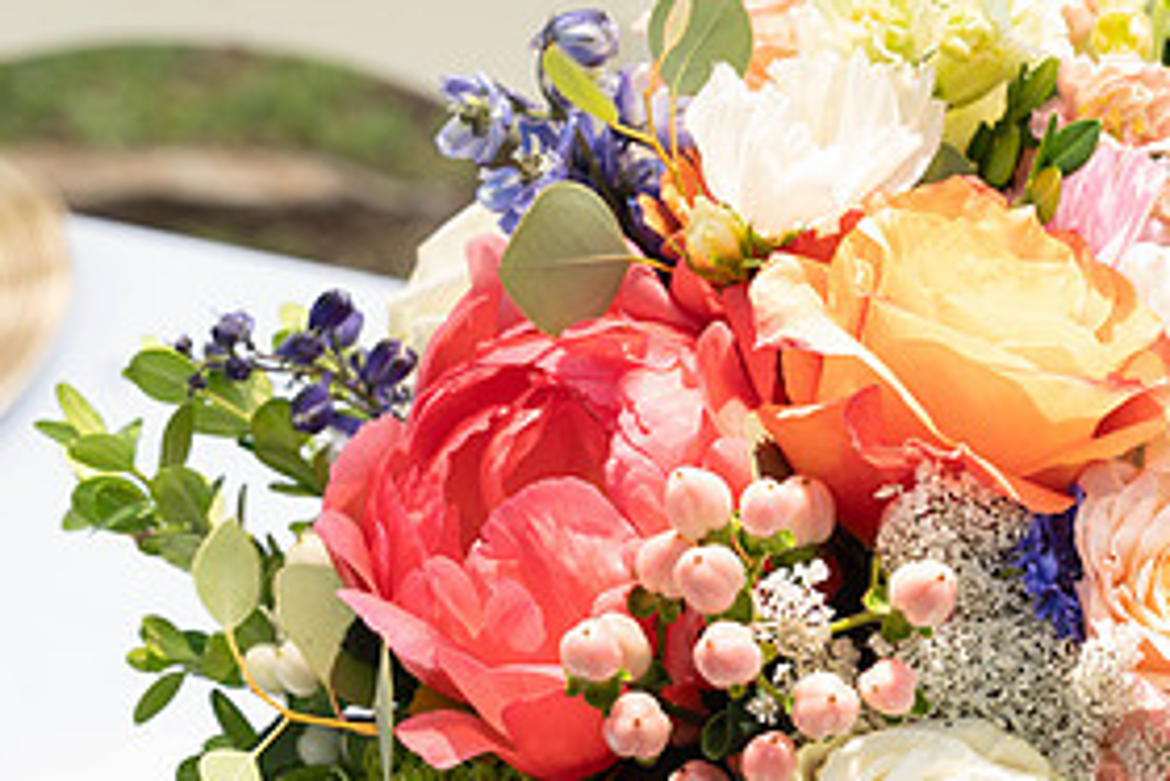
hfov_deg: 17.9
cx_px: 832
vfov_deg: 12.0
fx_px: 3707
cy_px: 591
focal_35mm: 114
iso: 200
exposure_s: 1/200
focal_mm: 55.1
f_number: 6.3
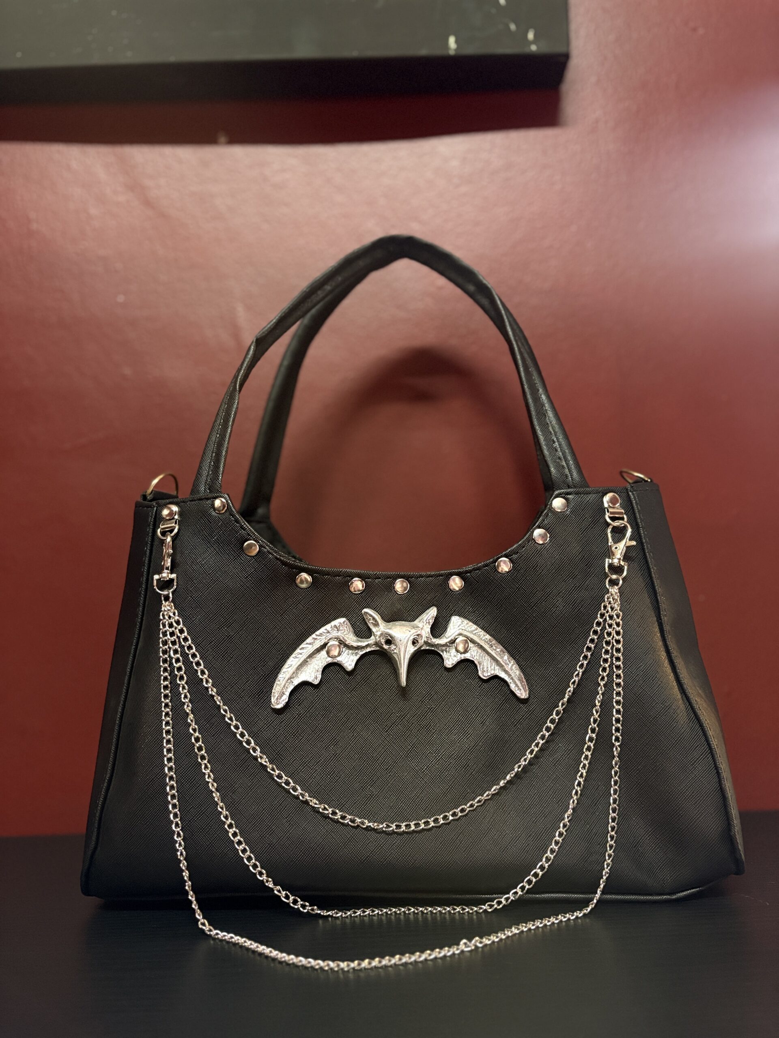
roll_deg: +0.7
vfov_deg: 67.3
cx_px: 390
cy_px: 519
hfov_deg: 53.1
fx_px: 780
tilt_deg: +2.7
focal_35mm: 26
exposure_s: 1/56
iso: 500
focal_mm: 5.96
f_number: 1.6
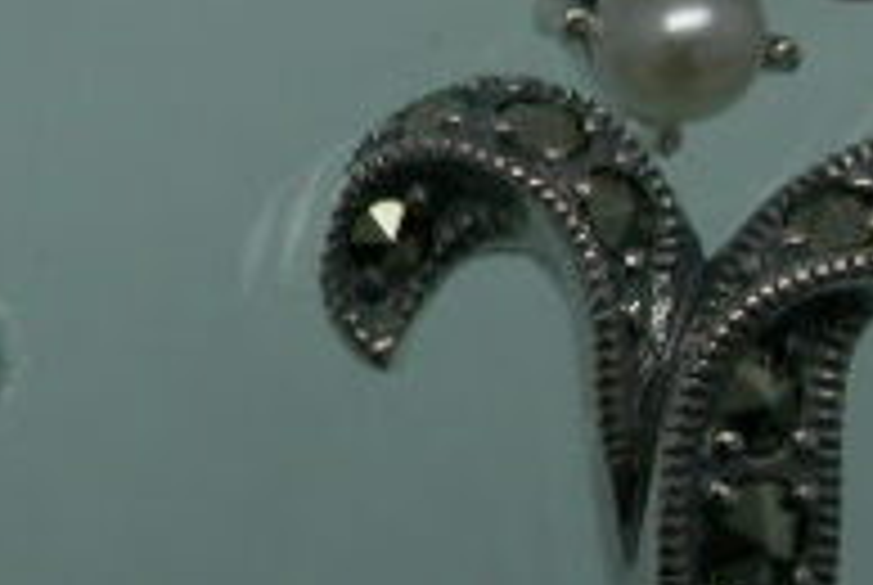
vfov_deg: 5.0
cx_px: -99
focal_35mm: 273
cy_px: 108
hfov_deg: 7.5
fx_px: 6630
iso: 100
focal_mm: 17.7
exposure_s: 1/57.1
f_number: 7.4
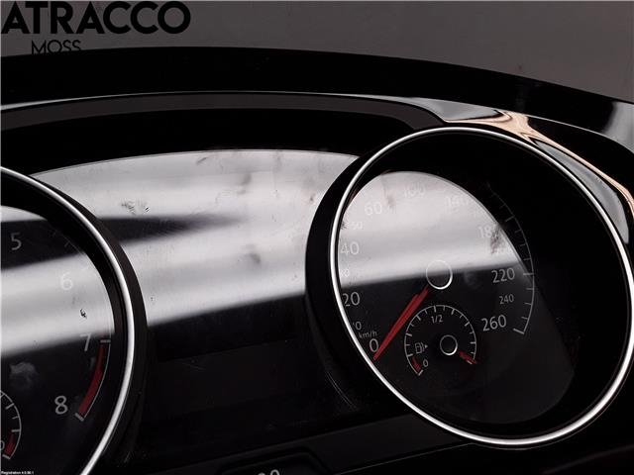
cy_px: 238
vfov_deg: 49.7
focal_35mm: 28
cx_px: 317
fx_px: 513
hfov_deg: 63.4
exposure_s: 1/206
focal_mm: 2.91
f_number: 1.9
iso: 40
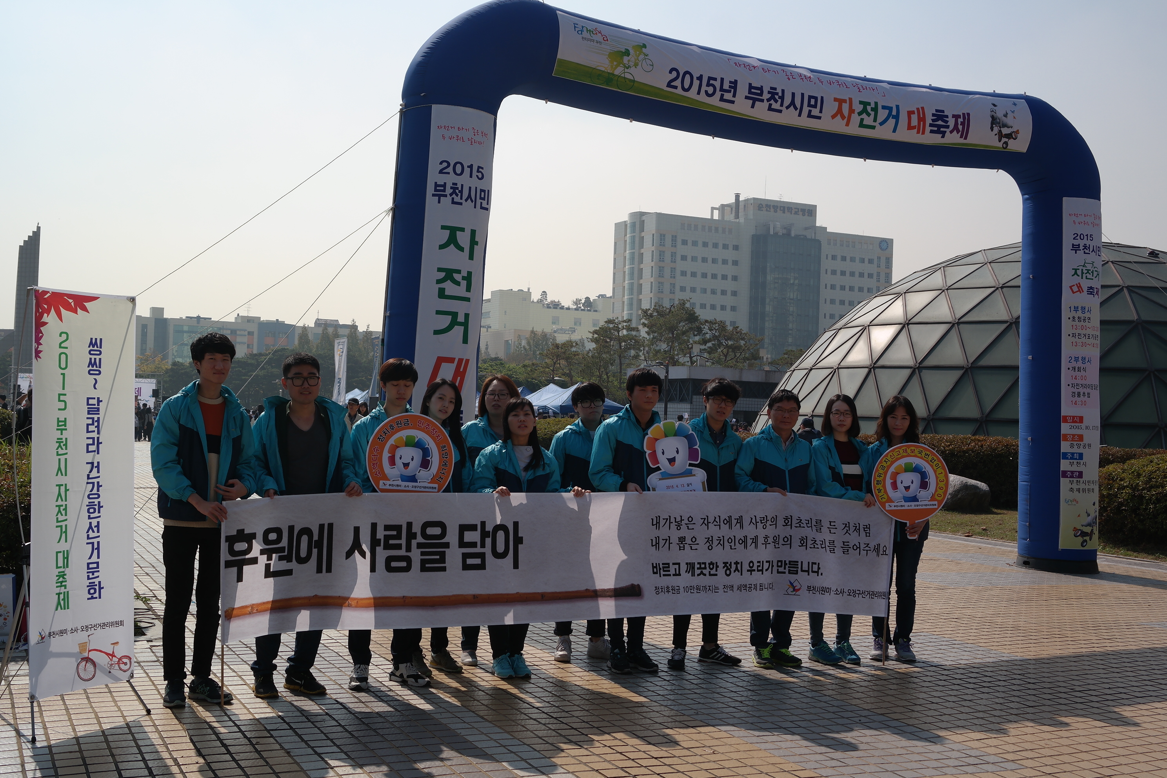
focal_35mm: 40
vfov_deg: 33.4
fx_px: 1297
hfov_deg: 48.5
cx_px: 584
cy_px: 389
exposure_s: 1/400
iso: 100
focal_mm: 26
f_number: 8
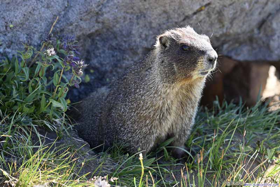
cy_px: 94
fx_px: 933
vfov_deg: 11.4
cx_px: 140
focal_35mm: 120
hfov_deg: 17.1
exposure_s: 1/125
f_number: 4
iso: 64
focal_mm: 120
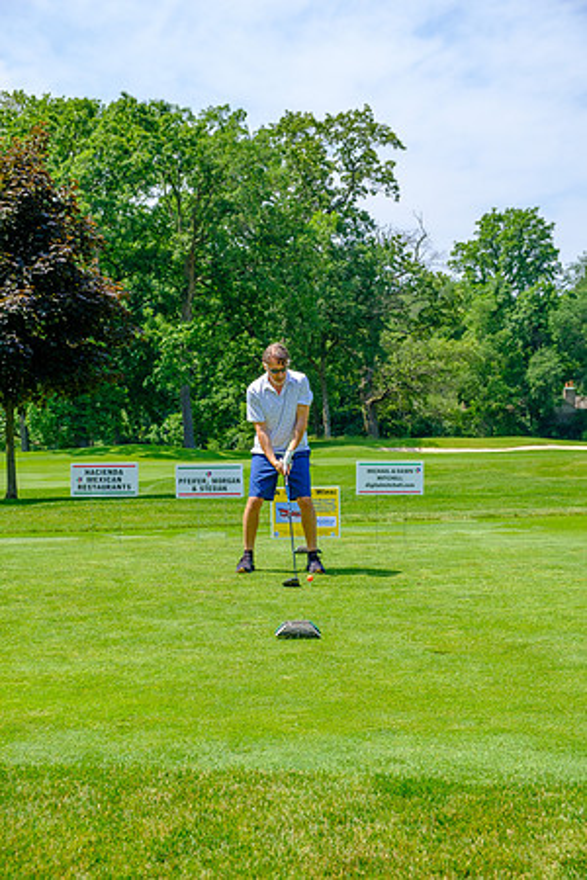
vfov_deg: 35.6
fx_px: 1370
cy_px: 440
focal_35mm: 56
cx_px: 294
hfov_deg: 24.2
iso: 200
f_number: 5
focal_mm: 37.4
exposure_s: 1/500
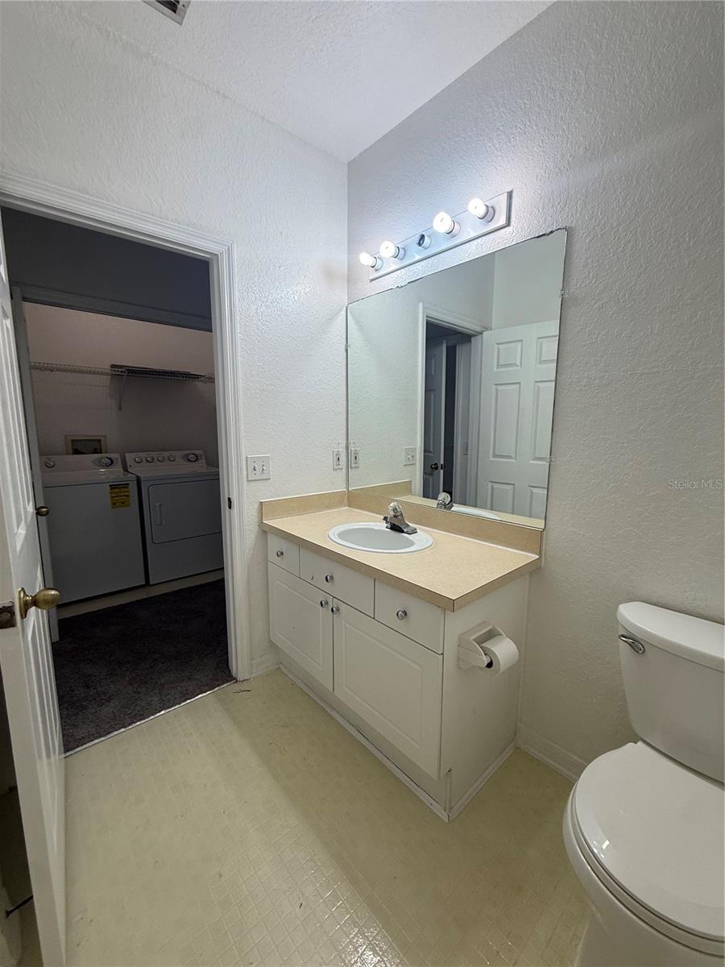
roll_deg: +0.0
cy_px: 484
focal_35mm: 14
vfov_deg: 102.1
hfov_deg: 85.7
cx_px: 362
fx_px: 391
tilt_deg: -7.6
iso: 64
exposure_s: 1/120
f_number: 2.2
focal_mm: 2.22
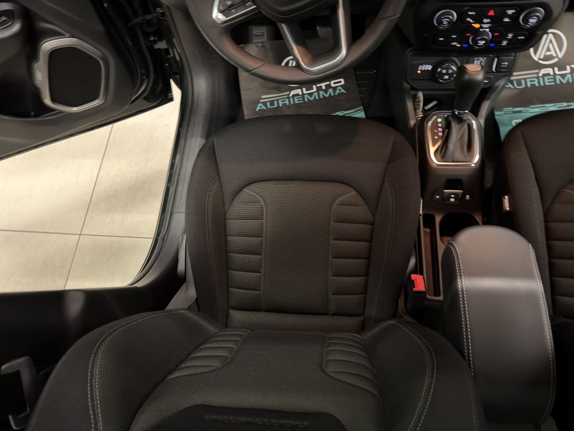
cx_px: 287
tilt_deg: -67.2
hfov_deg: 71.6
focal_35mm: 24
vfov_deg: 56.8
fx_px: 398
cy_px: 216
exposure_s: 1/20
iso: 640
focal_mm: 6.76
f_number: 1.78
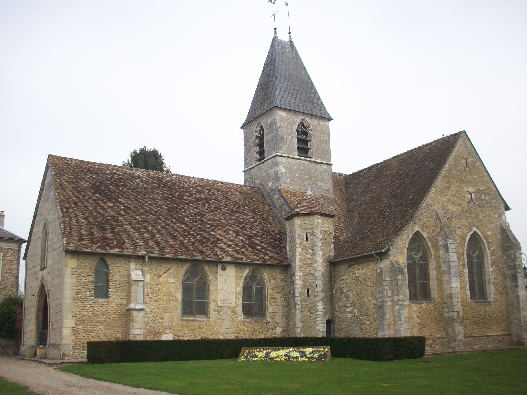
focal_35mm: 39
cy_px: 196
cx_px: 263
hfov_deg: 47.9
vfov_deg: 36.8
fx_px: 594
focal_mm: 6.2
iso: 80
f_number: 2.8
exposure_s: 1/460
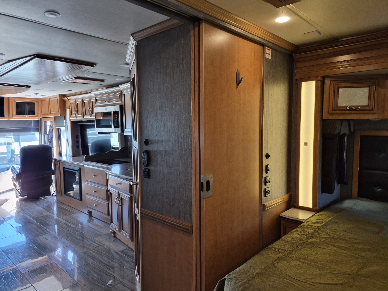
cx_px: 194
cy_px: 146
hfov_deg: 73.9
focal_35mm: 23
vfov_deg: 58.9
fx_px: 258
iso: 400
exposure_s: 1/120
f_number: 1.8
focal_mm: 5.4
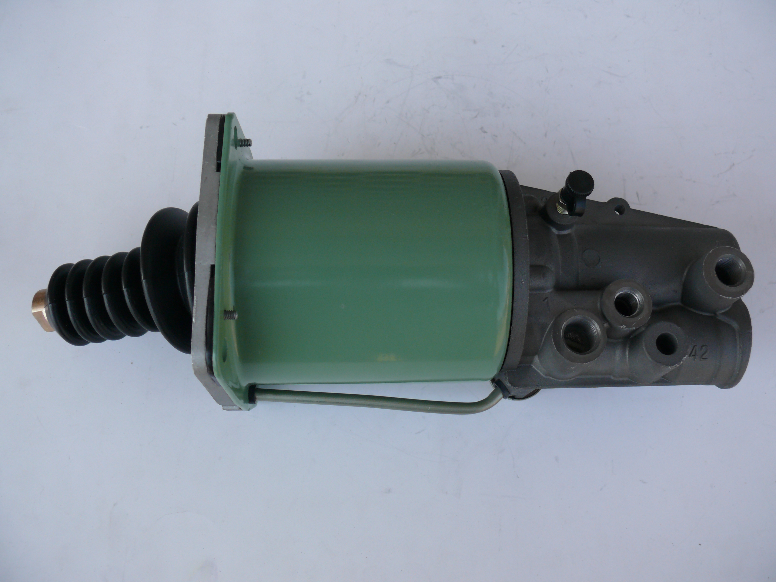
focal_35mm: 35
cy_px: 291
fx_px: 785
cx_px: 388
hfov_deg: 52.6
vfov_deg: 40.7
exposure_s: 1/400
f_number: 3.2
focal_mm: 7.4
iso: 100
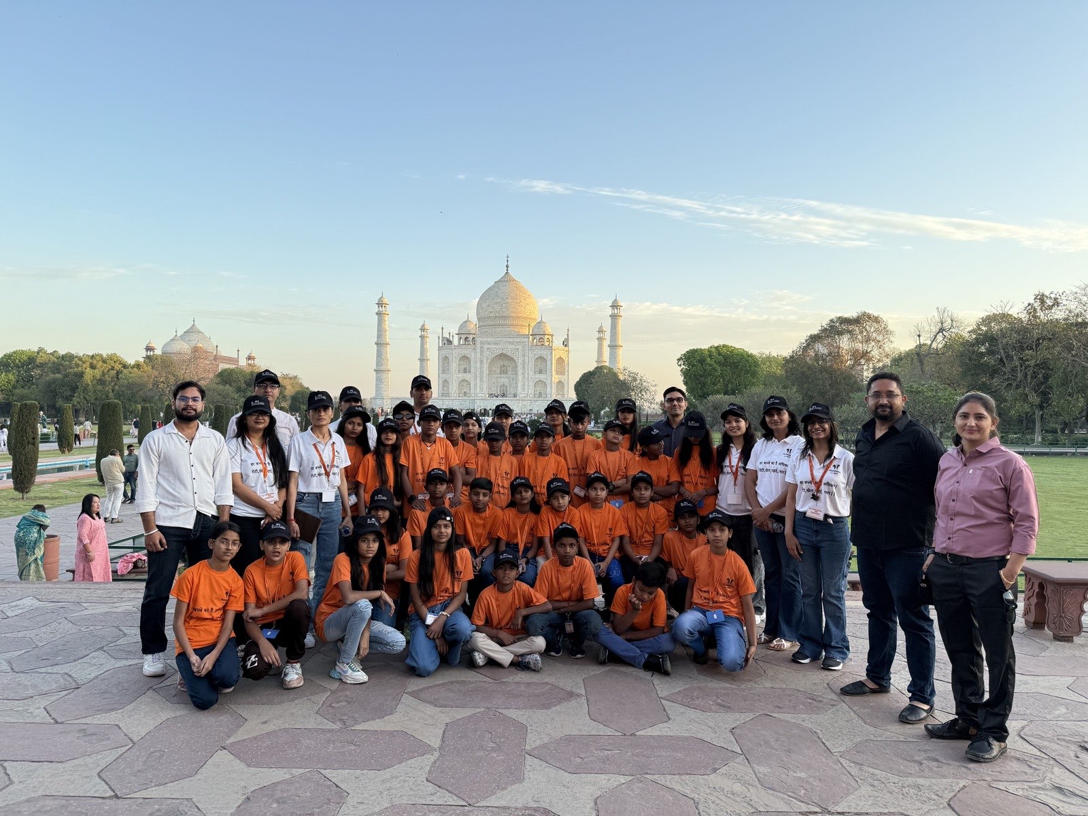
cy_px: 408
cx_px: 544
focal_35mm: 24
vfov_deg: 56.8
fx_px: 754
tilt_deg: +1.0
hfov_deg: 71.6
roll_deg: +0.3
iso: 80
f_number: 1.78
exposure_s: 1/514
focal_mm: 6.76
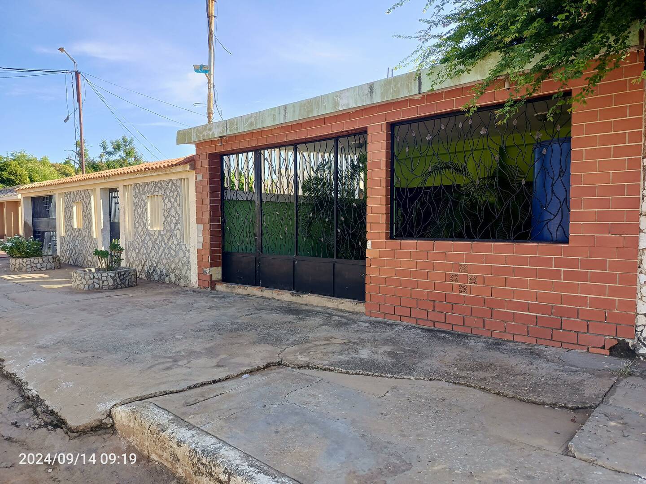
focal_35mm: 23
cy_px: 242
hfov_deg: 73.9
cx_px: 323
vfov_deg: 58.9
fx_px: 429
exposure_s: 1/138
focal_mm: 5.25
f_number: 1.75
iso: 100
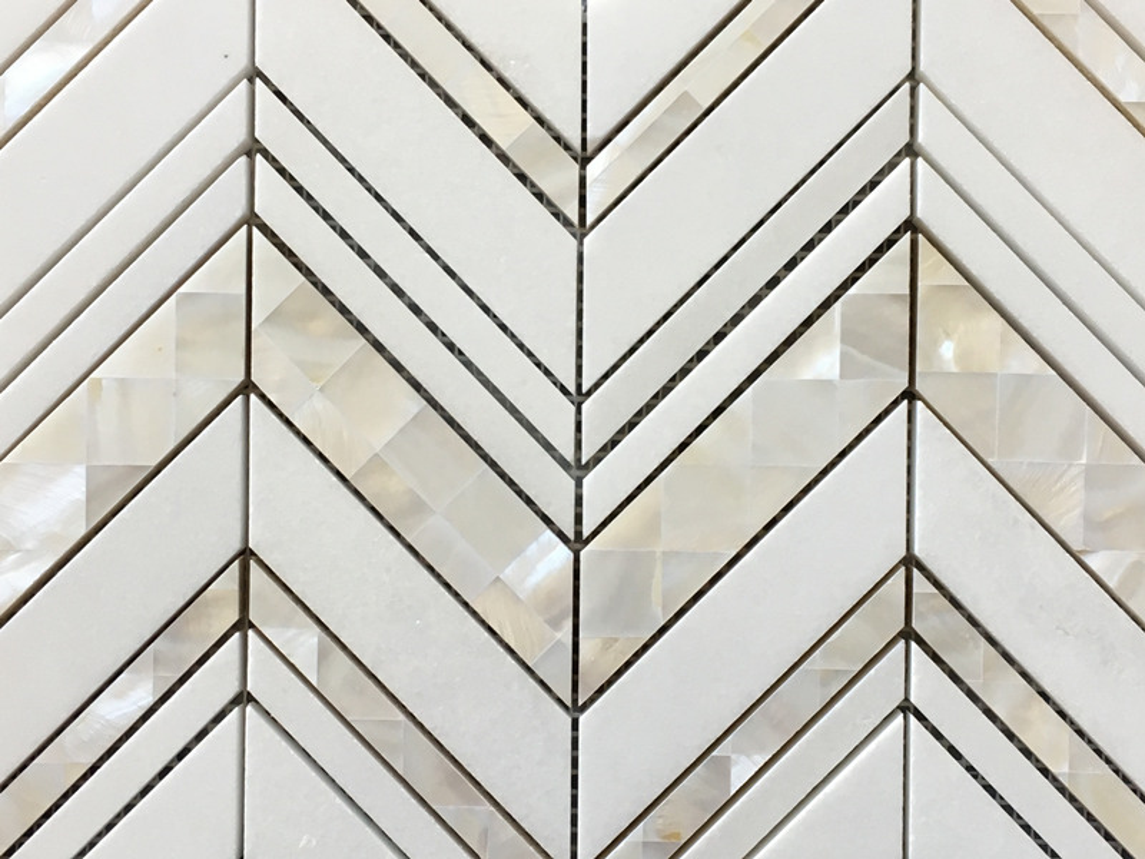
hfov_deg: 61.7
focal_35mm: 29
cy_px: 430
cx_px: 572
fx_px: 959
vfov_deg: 48.2
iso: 32
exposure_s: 1/33
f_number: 2.2
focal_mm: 4.15
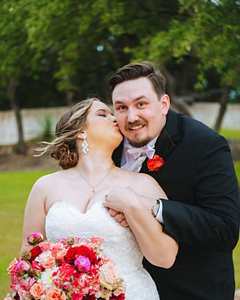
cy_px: 180
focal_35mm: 80
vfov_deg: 23.8
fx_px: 711
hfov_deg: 19.2
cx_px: 120
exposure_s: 1/400
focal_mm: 70
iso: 1250
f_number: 2.8
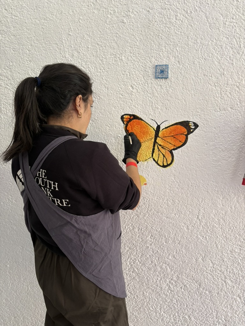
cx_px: 122
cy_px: 163
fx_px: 245
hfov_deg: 53.1
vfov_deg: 67.3
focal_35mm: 26
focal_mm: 5.96
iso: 100
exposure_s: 1/62
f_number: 1.6
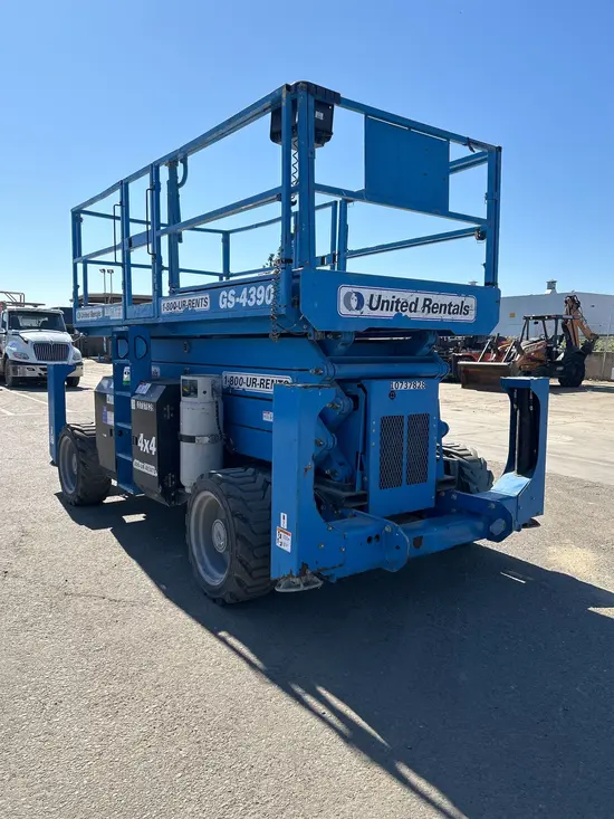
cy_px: 410
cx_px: 307
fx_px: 615
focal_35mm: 26
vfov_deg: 67.3
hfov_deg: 53.1
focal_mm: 5.7
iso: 50
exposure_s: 1/3704
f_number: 1.5
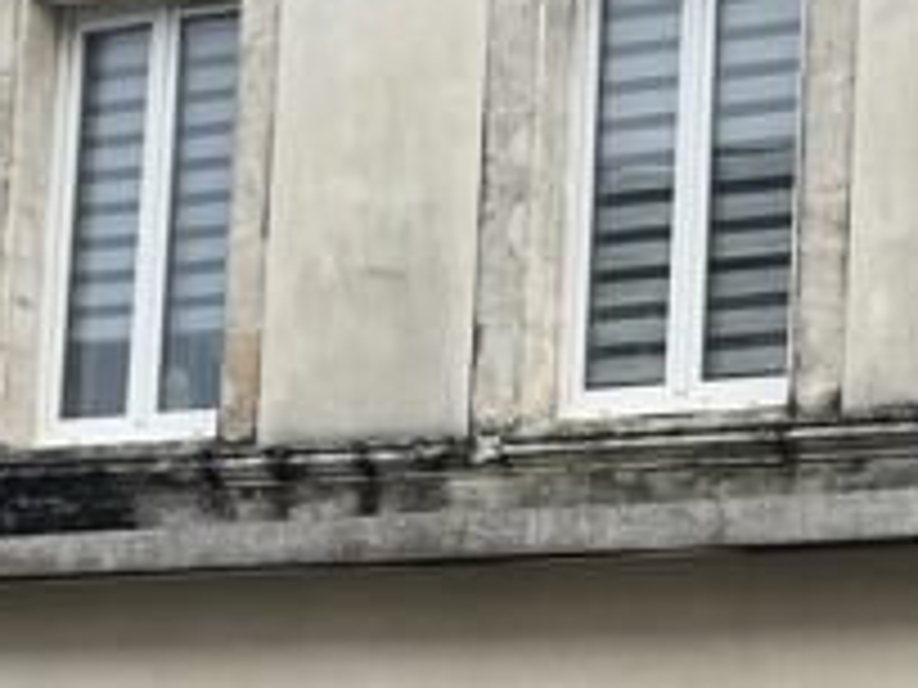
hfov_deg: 19.0
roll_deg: -2.6
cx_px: 765
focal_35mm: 102
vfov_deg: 14.2
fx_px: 2705
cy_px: 742
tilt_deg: +4.5
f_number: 1.6
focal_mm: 5.1
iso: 50
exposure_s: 1/1404
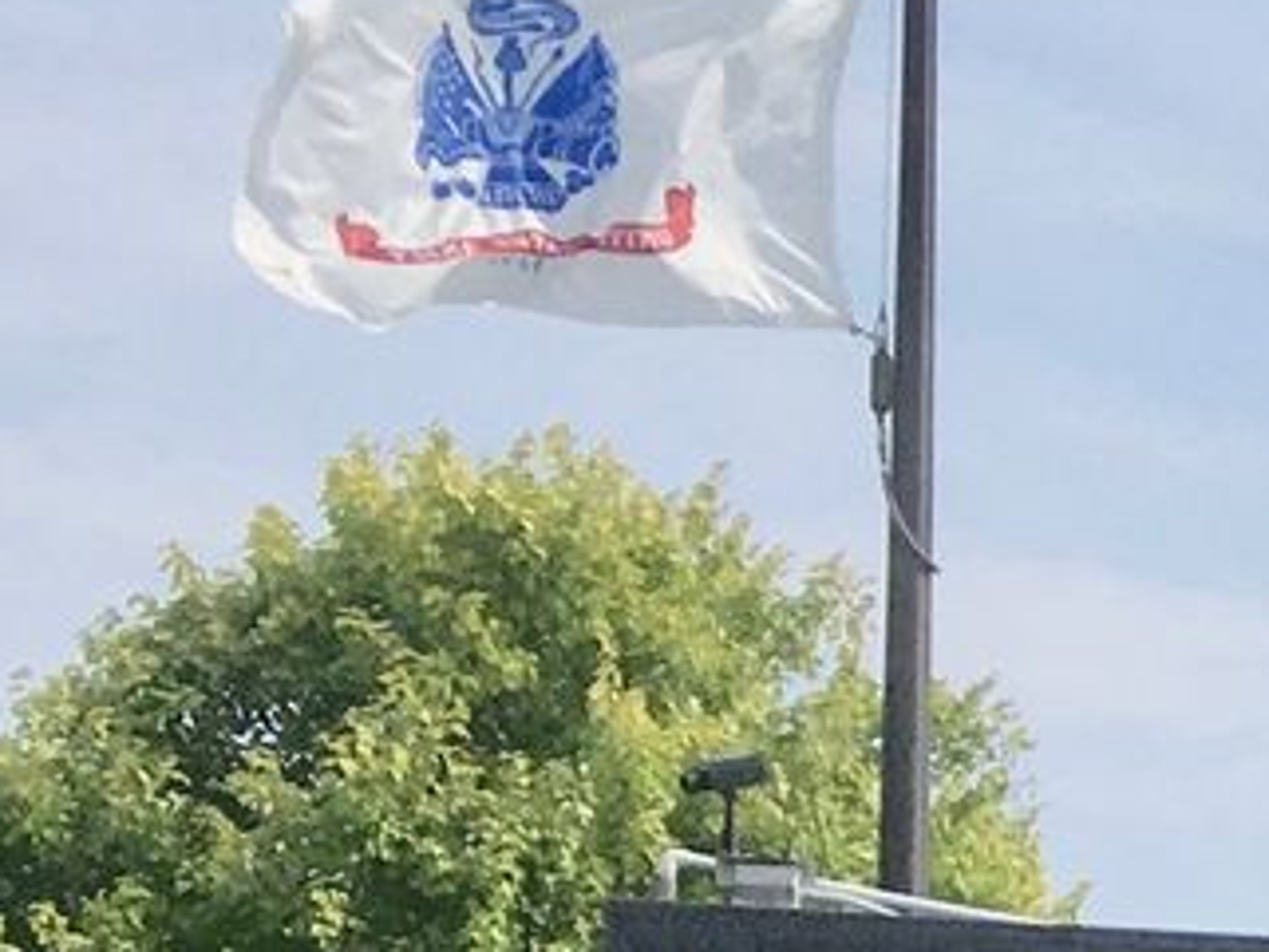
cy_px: 1797
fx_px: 6674
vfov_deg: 7.9
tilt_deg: +2.3
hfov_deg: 8.7
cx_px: 3949
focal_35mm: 182
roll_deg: -1.2
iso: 25
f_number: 2.2
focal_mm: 4.15
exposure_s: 1/2404
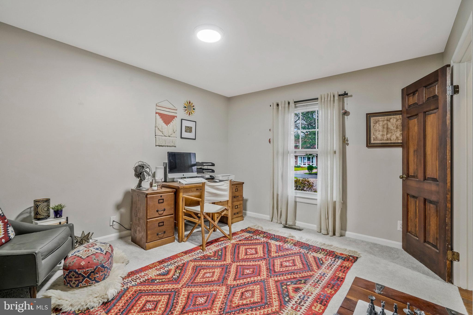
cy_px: 158
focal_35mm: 16
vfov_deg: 73.8
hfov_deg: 96.7
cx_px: 236
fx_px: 210
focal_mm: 16
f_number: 8
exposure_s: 1/13
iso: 1250
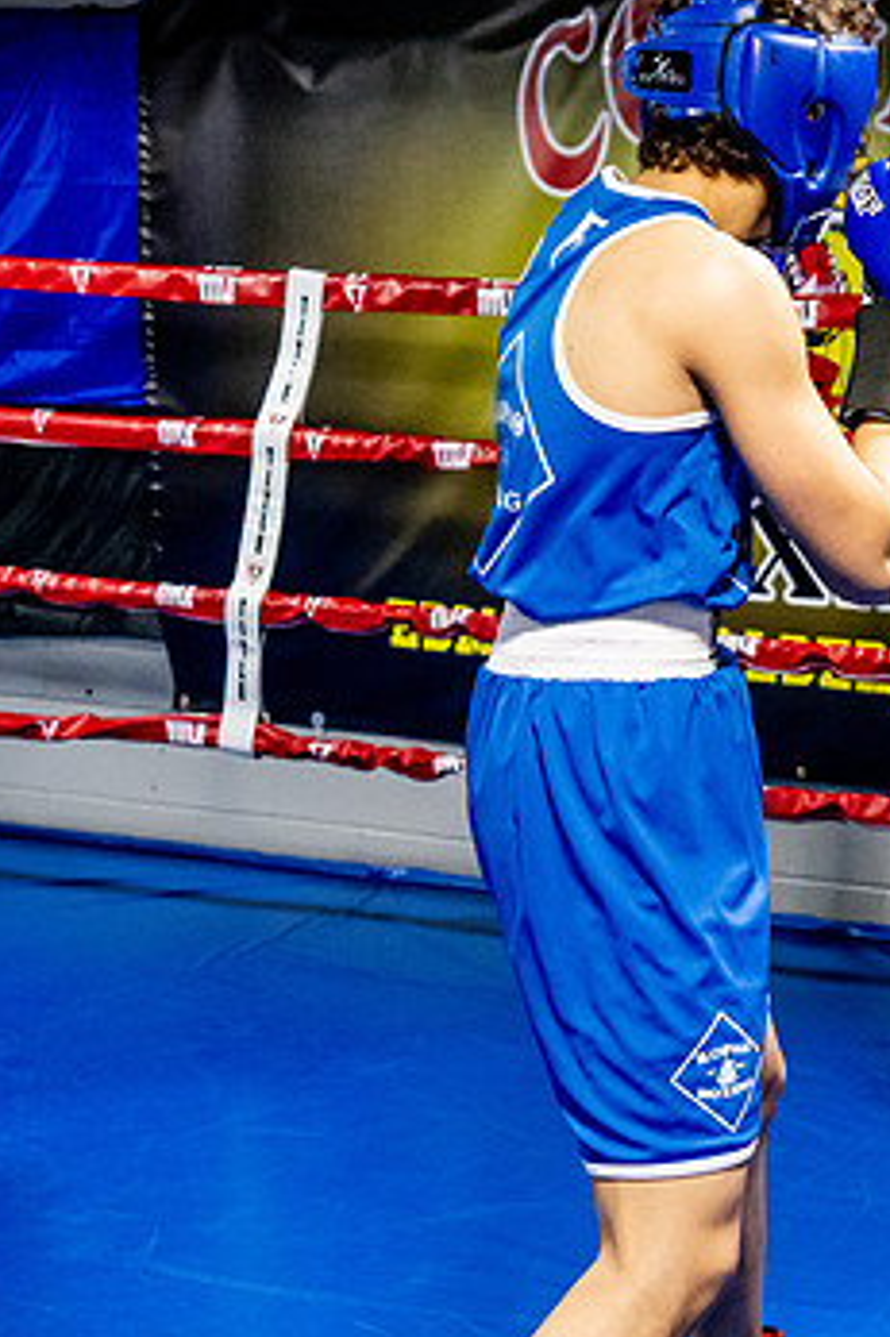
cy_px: 603
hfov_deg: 15.1
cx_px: 1071
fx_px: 3229
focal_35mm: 87
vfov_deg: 23.4
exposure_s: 1/800
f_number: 2.8
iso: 5000
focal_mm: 35
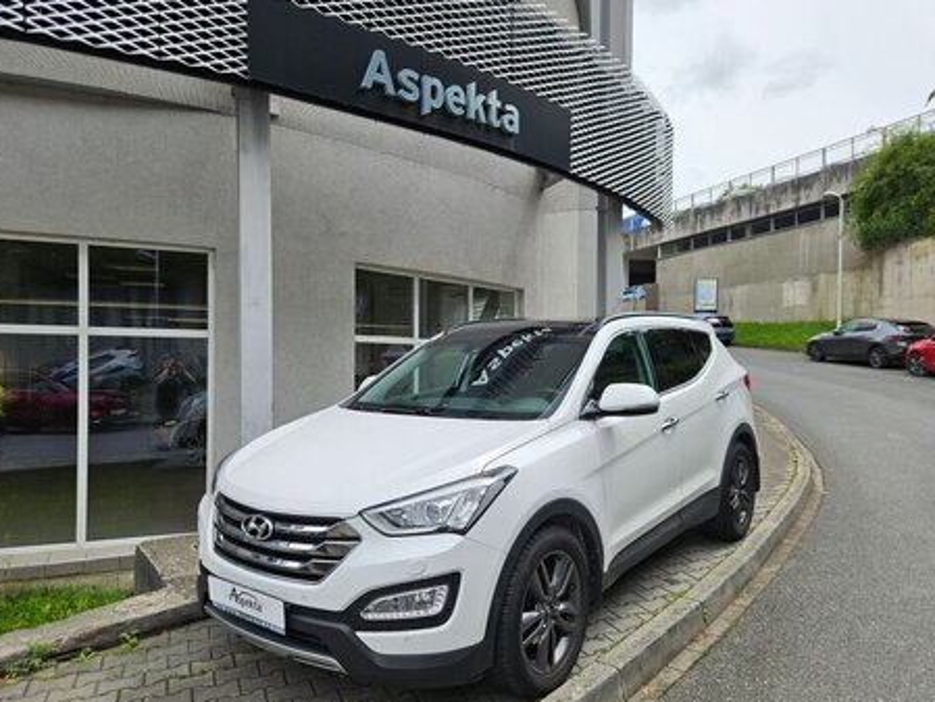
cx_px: 444
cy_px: 365
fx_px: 675
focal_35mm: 25
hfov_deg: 69.3
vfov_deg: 54.9
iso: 25
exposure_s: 1/1354
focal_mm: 5.4
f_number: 1.8
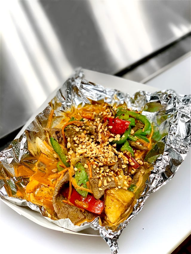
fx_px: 382
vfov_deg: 36.8
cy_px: 127
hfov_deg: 28.0
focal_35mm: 52
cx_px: 96
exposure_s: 1/108
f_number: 2.4
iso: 125
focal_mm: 6
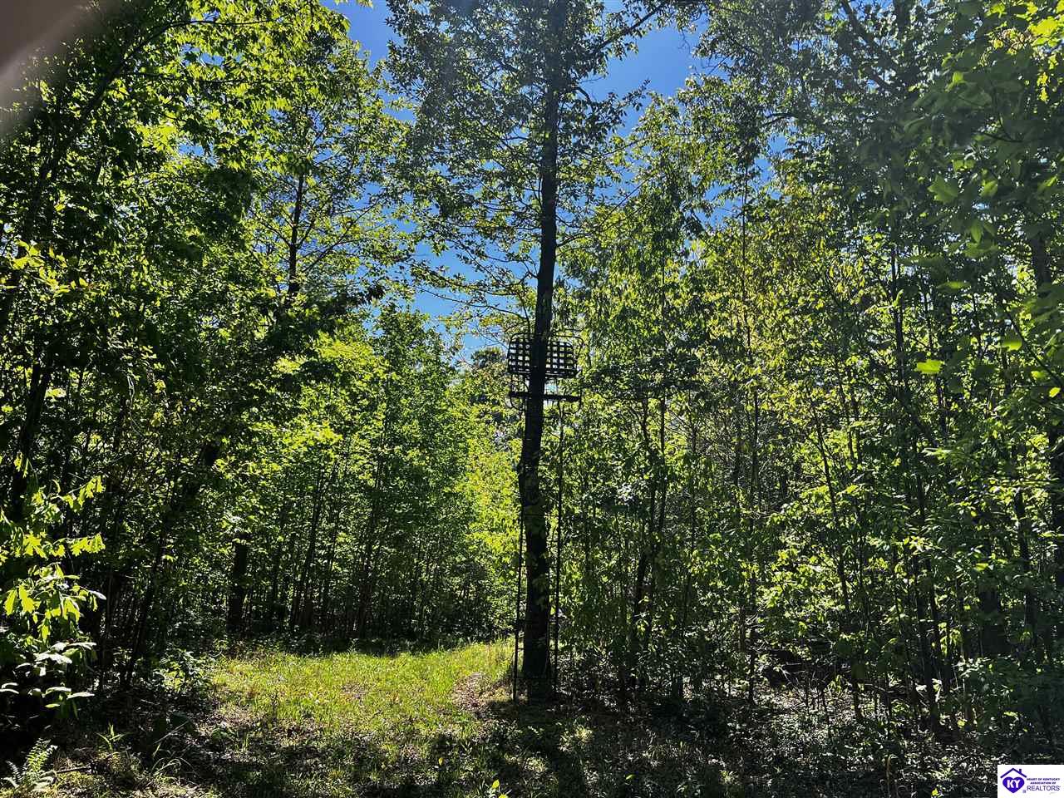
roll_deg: -2.4
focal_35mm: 26
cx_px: 532
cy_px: 399
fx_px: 799
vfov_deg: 53.1
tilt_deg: +10.9
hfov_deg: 67.3
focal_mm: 5.7
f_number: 1.5
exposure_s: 1/1808
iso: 50
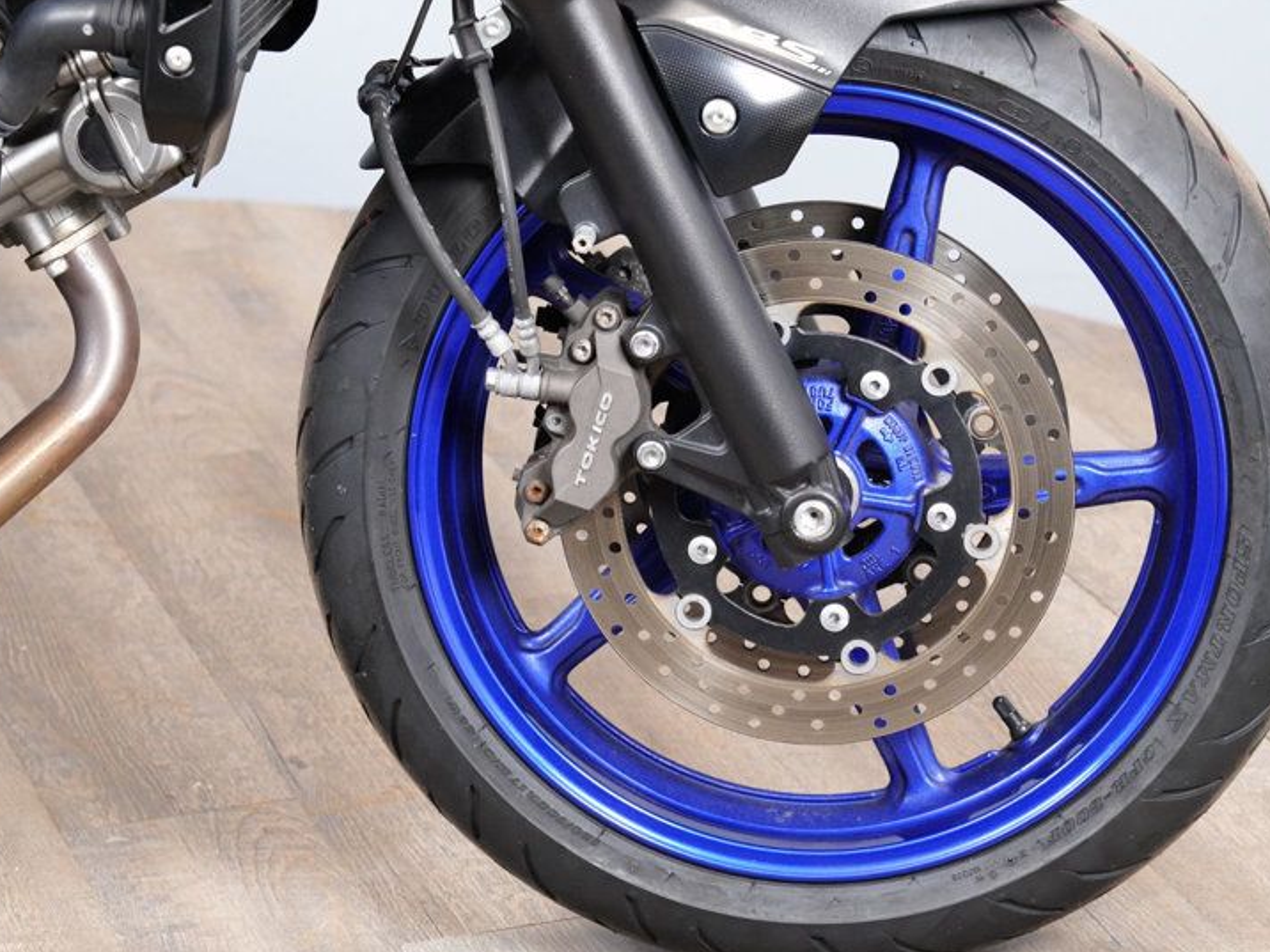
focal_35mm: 132
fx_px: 4843
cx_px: 655
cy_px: 428
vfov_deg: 11.2
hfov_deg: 14.9
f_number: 7.1
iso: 5000
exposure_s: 1/80
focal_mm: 96
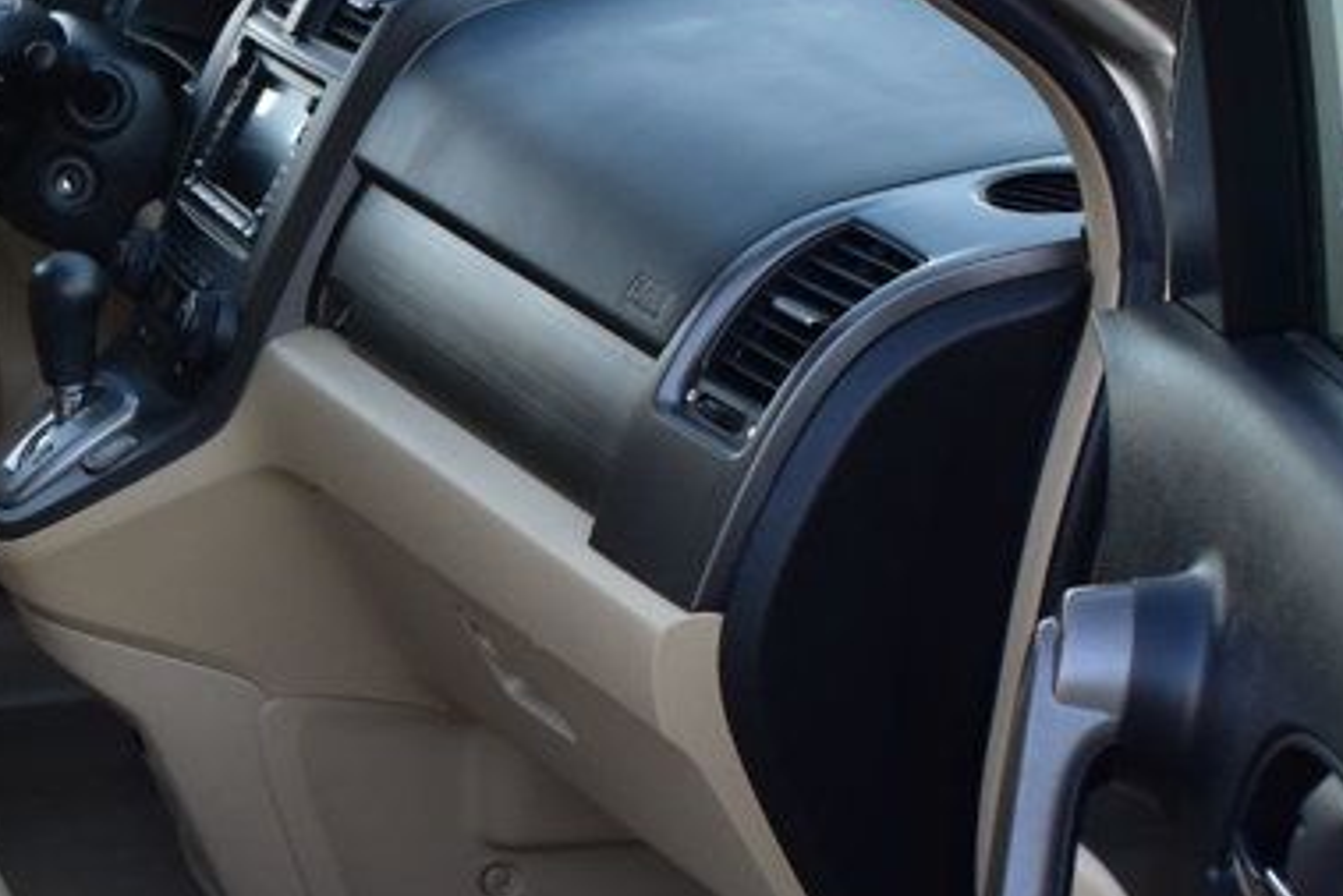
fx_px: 3023
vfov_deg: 16.8
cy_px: 662
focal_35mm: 81
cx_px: -82
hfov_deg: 23.7
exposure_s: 1/80
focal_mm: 20
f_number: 8
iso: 400
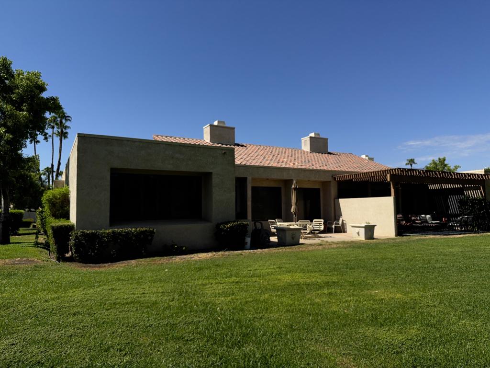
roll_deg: -0.2
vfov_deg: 56.8
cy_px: 184
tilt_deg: +7.5
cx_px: 245
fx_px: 340
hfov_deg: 71.6
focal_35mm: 24
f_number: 1.78
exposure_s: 1/6711
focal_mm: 6.76
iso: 80
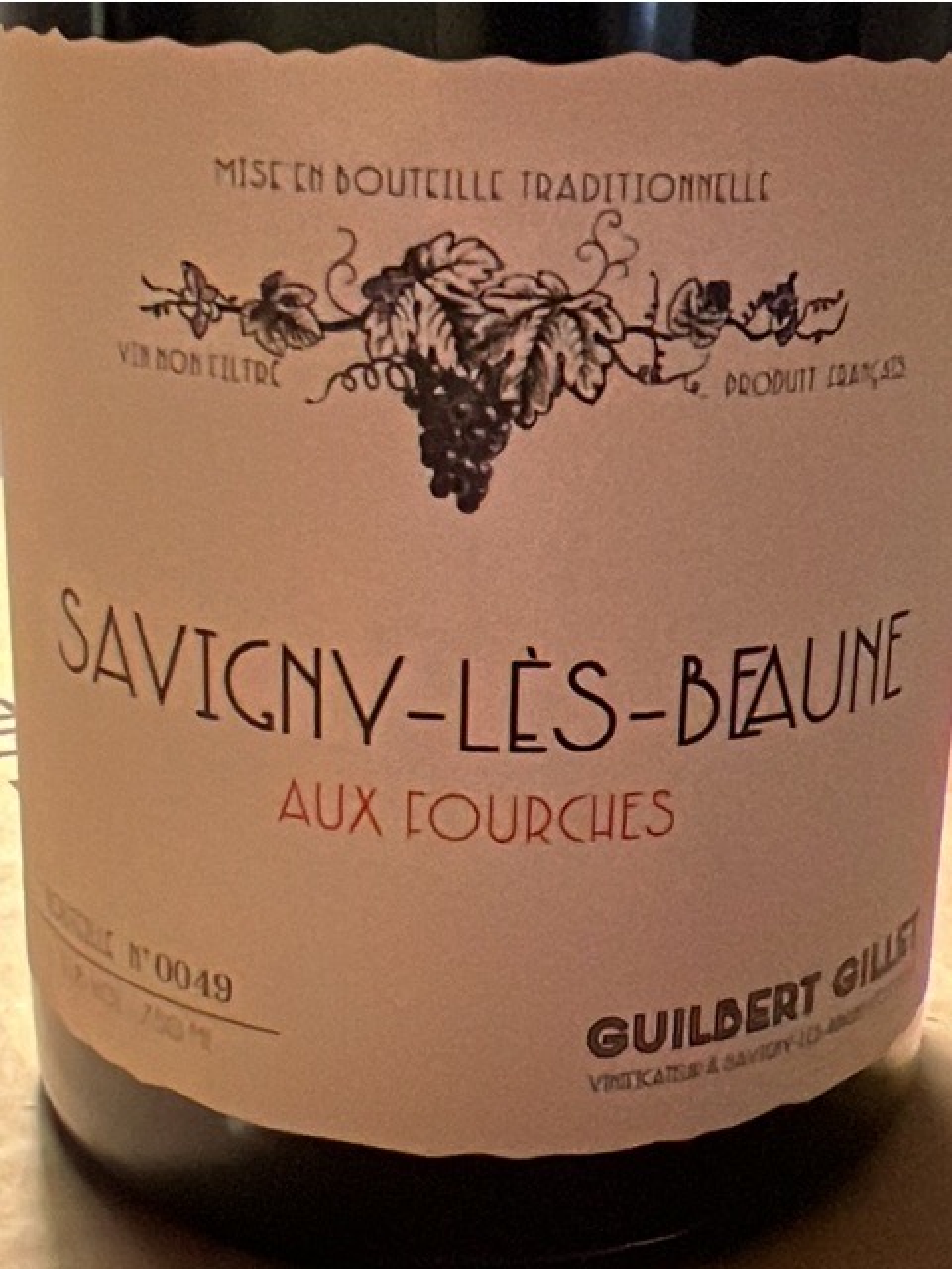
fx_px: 1027
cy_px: 634
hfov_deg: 49.7
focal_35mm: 28
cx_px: 476
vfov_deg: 63.4
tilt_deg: -17.9
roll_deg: -4.5
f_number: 1.8
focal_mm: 1.57
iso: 640
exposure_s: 1/50
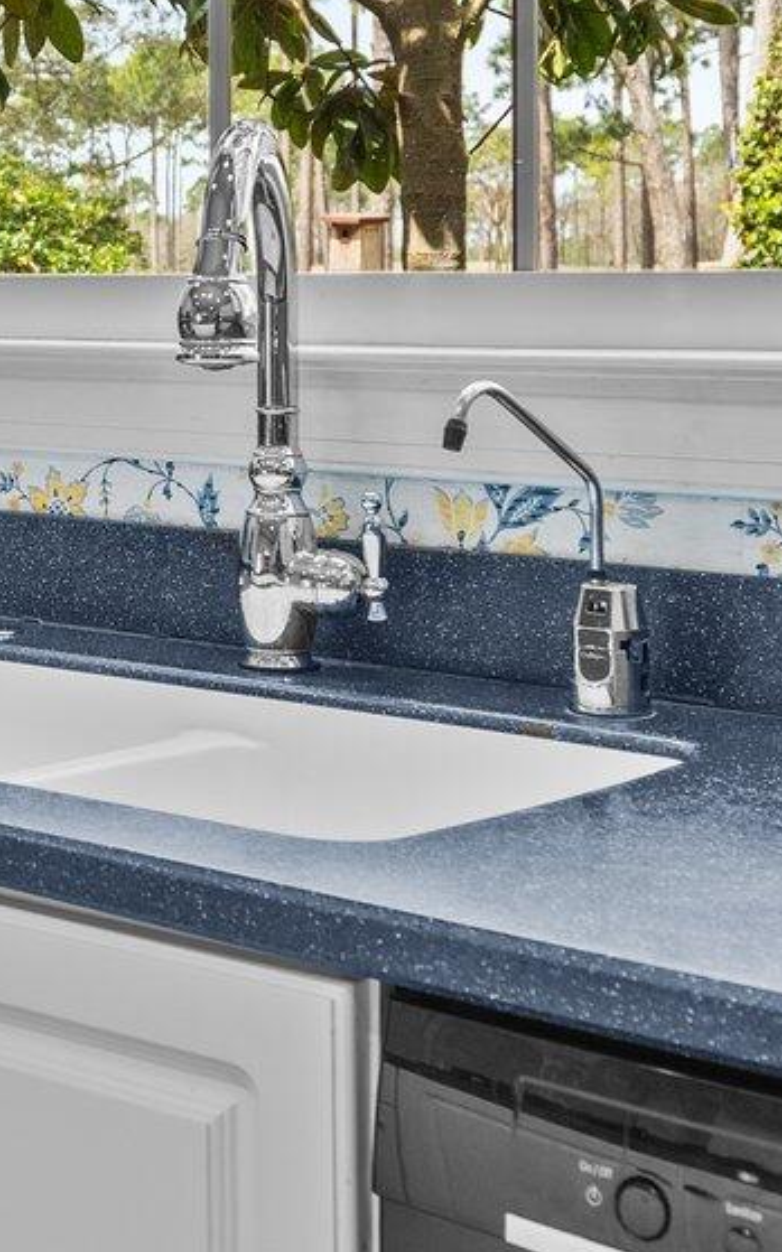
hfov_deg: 17.5
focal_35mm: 71
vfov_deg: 28.7
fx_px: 2423
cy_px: 364
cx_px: -150
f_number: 4
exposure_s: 1/15
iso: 400
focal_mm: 19
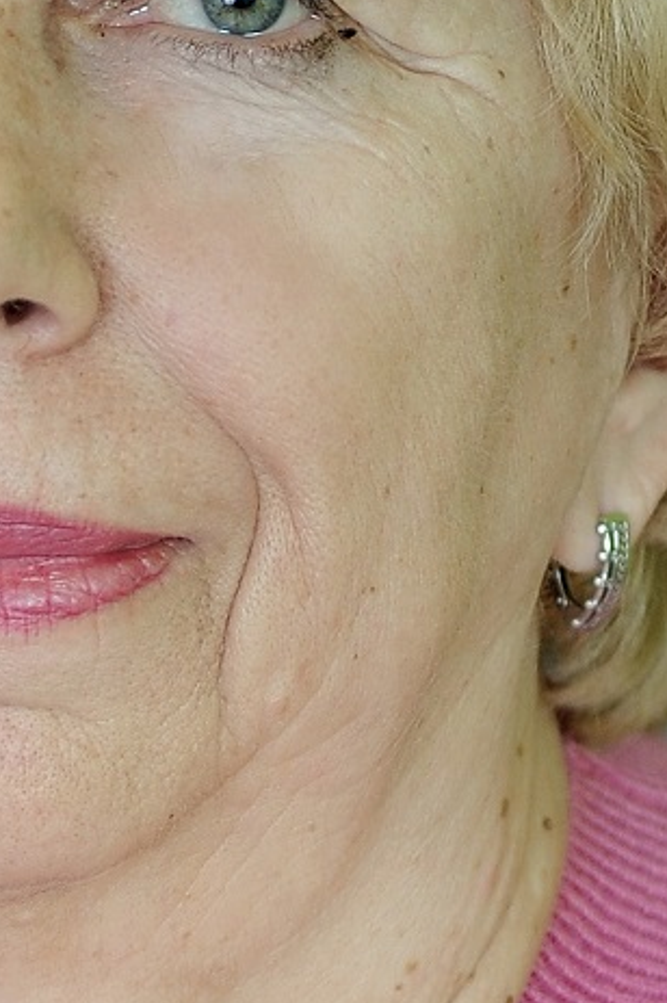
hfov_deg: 2.7
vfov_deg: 4.0
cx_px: 65
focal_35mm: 515
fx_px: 14333
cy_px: 899
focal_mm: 112
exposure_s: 1/200
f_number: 4.5
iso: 500
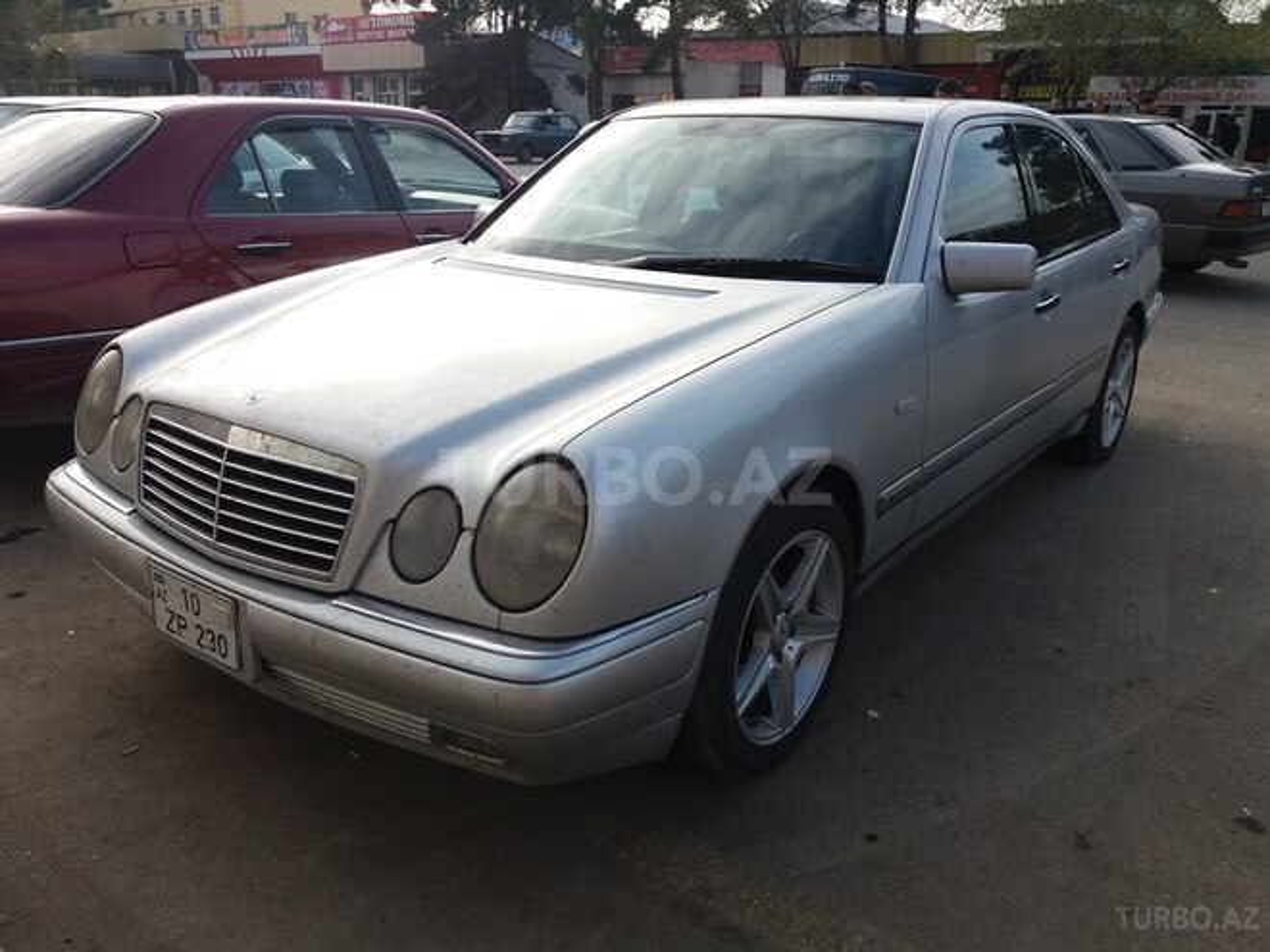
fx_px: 1027
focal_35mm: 28
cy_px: 476
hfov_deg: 63.4
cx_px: 635
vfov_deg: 49.7
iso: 64
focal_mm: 3.7
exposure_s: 1/781
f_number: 1.9
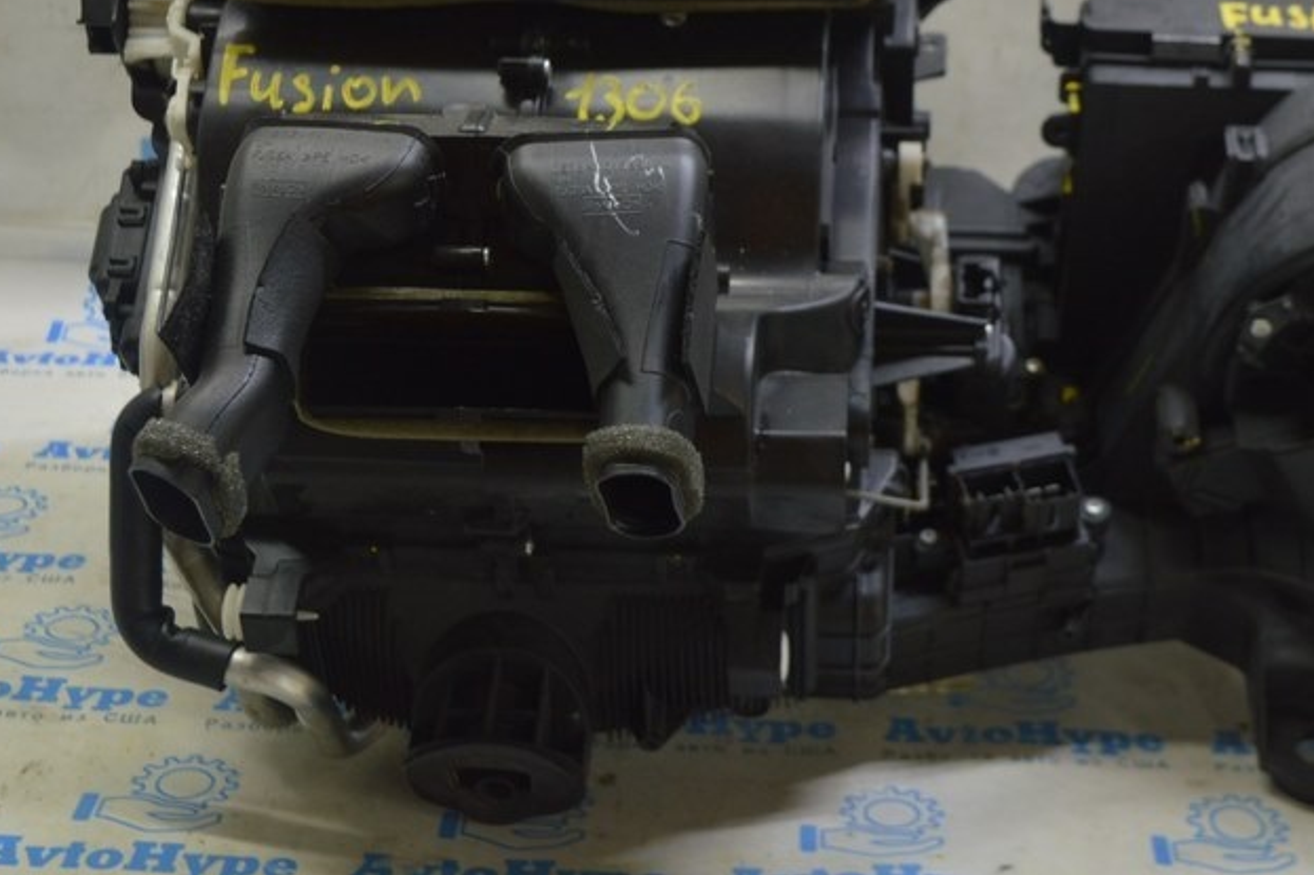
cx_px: 852
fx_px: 2518
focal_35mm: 69
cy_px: 279
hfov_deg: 29.1
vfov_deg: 19.6
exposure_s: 1/25
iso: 400
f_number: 5.6
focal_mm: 28
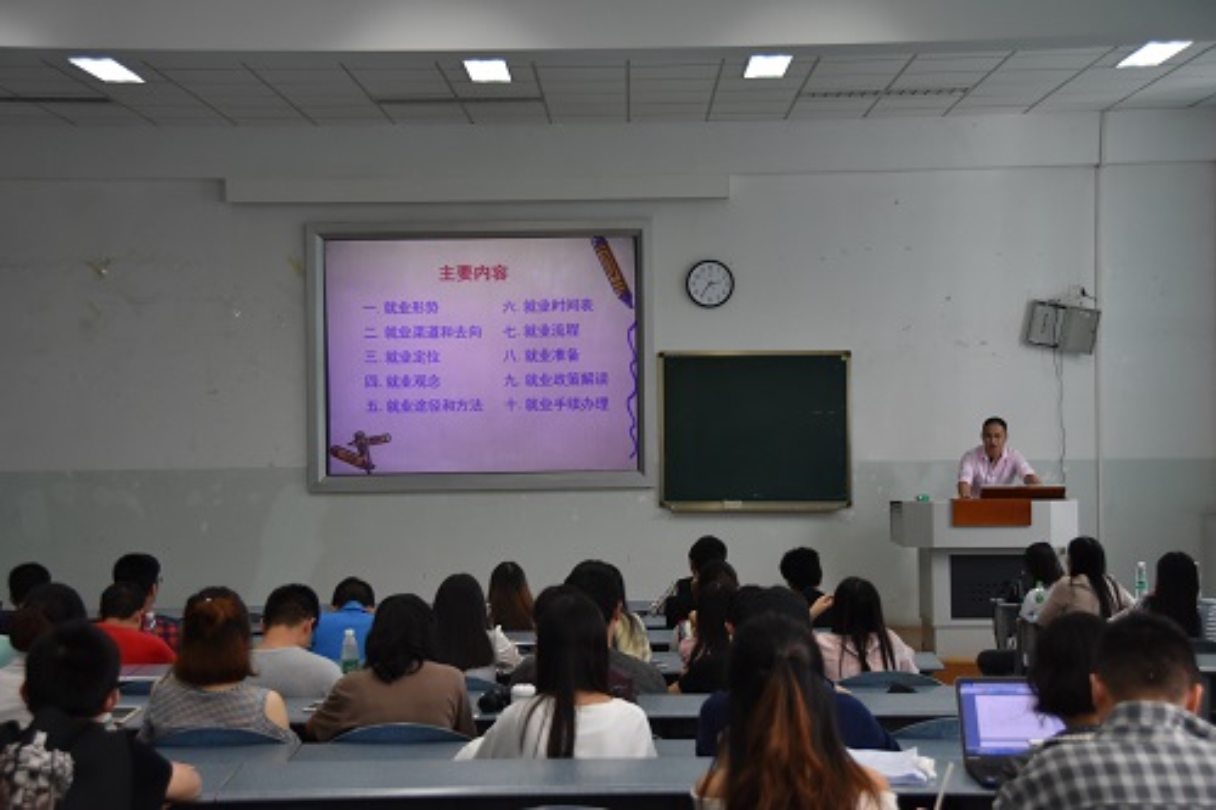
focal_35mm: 63
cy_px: 405
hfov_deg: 31.9
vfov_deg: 21.6
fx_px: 2127
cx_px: 608
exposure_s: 1/80
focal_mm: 42
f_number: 4.5
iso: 800
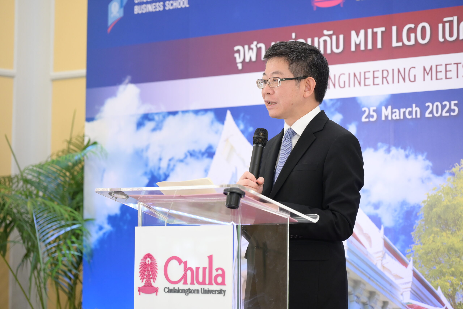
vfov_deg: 11.4
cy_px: 154
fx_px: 1543
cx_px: 232
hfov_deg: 17.1
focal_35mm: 120
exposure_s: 1/200
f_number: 4
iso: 2000
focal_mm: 120
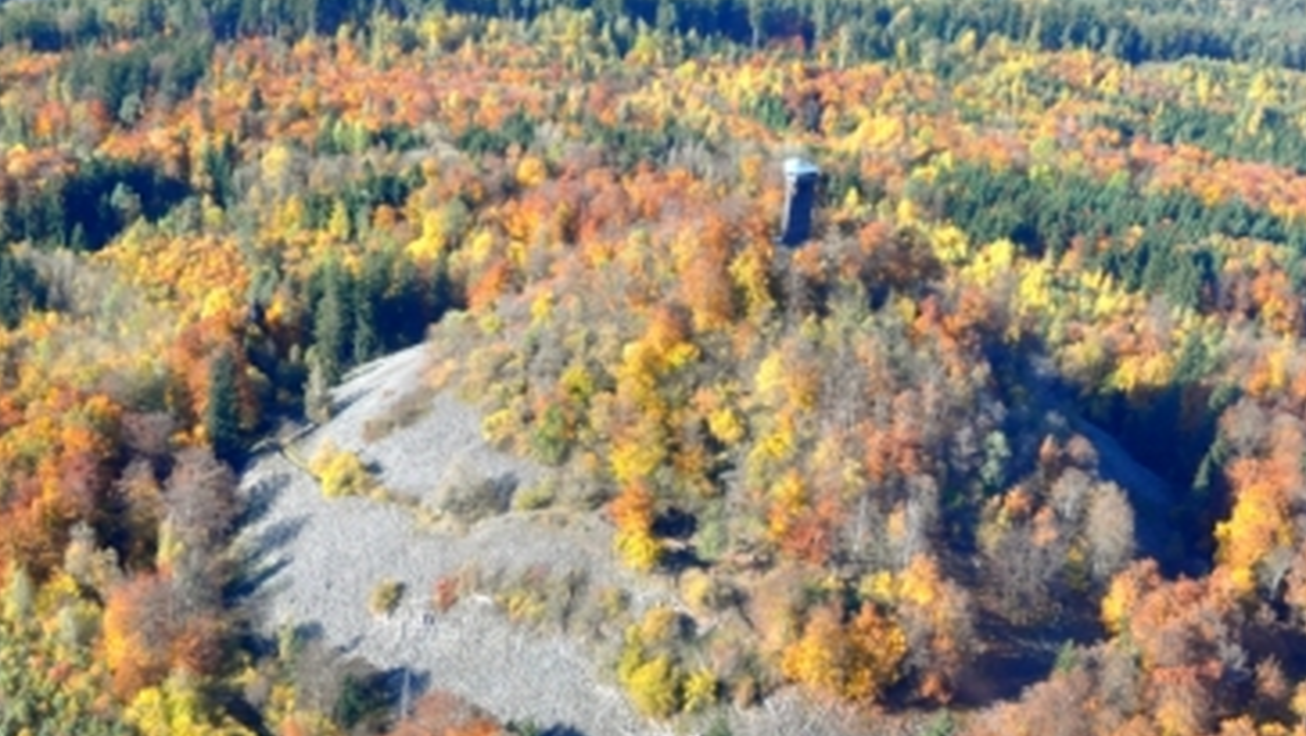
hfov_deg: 26.5
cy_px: 591
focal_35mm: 80
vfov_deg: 15.0
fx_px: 2771
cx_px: 782
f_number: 14
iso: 800
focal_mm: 32
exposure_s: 1/200
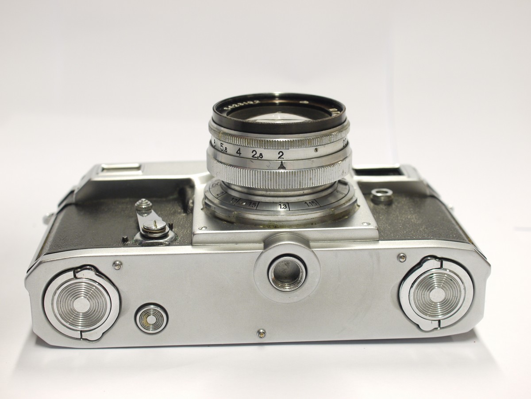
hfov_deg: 32.2
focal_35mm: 60
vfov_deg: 24.4
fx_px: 920
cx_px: 266
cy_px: 200
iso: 400
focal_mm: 30
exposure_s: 1/20
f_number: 5.6
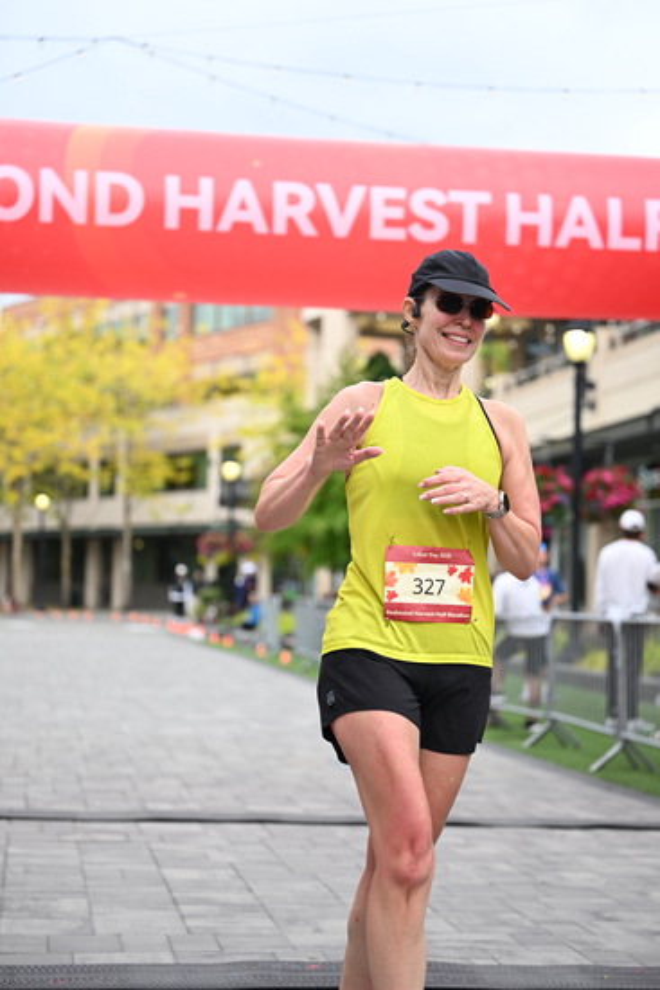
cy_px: 495
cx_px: 330
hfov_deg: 19.5
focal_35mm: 70
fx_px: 1924
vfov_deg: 28.8
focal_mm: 70
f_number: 2.8
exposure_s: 1/1600
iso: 640
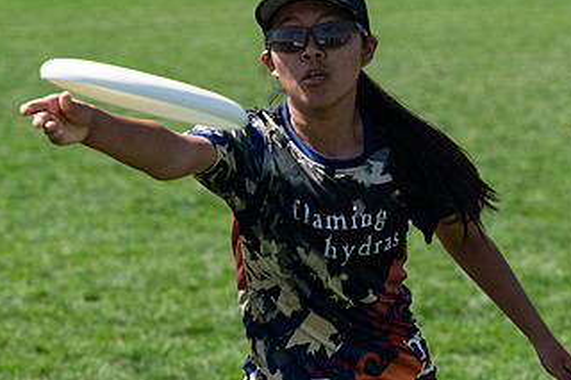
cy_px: 131
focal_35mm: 172
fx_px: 2727
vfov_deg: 8.0
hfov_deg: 11.9
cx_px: 362
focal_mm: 70
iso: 125
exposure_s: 1/3200
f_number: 3.5
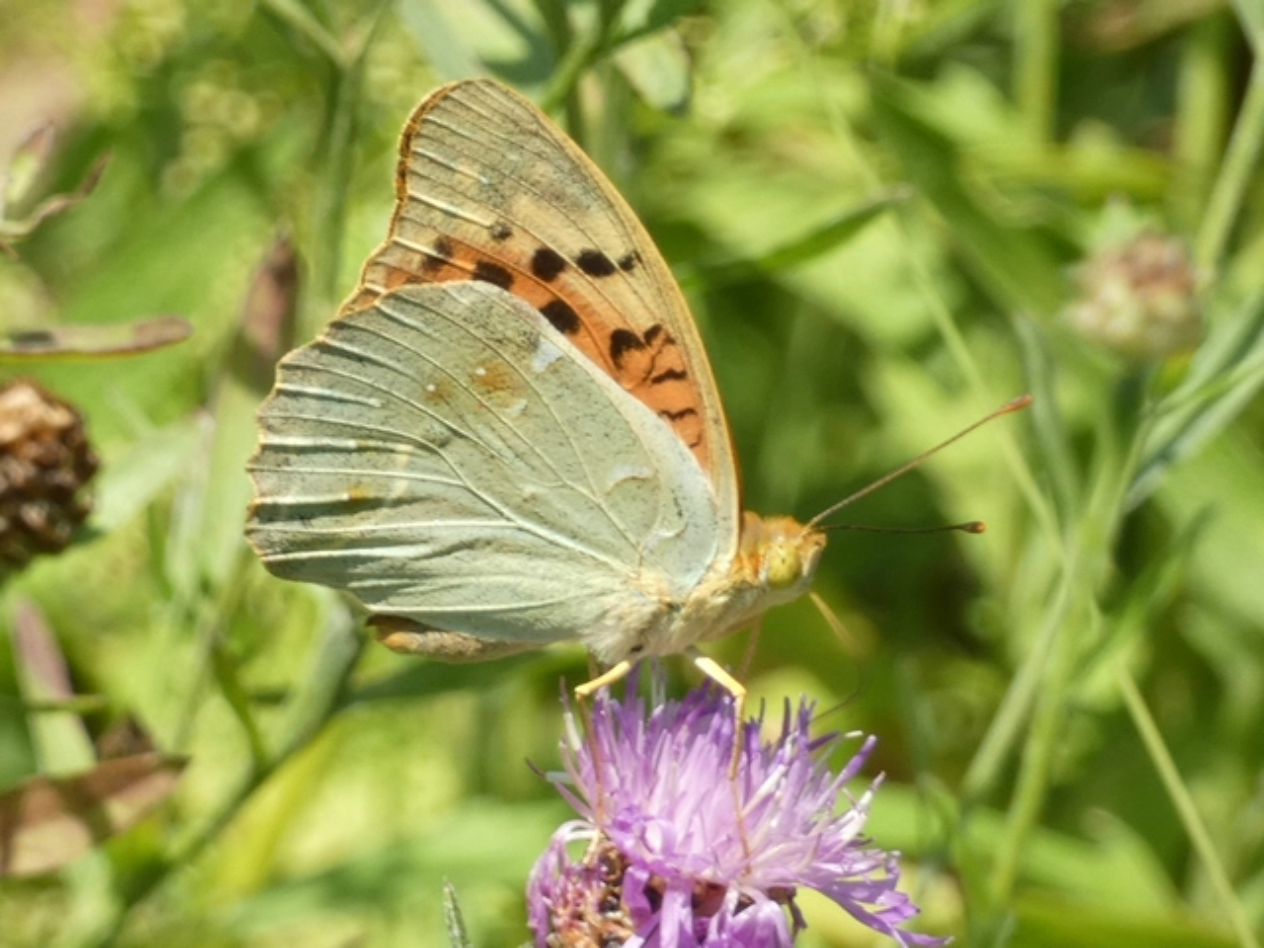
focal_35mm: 440
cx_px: 632
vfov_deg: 3.4
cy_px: 474
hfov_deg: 4.5
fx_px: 16067
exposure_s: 1/100
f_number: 5.6
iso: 100
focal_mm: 78.8
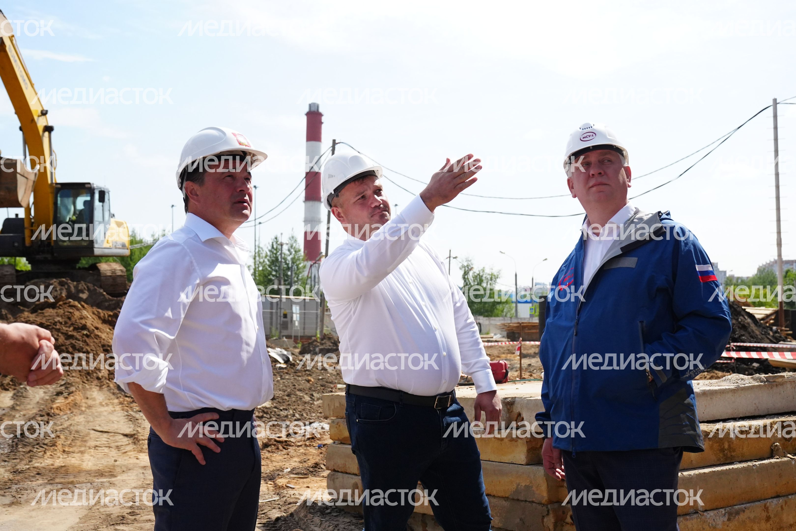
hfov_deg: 48.5
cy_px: 266
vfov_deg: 33.4
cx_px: 398
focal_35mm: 40
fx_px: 884
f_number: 5.6
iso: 2500
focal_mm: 40
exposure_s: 1/8000
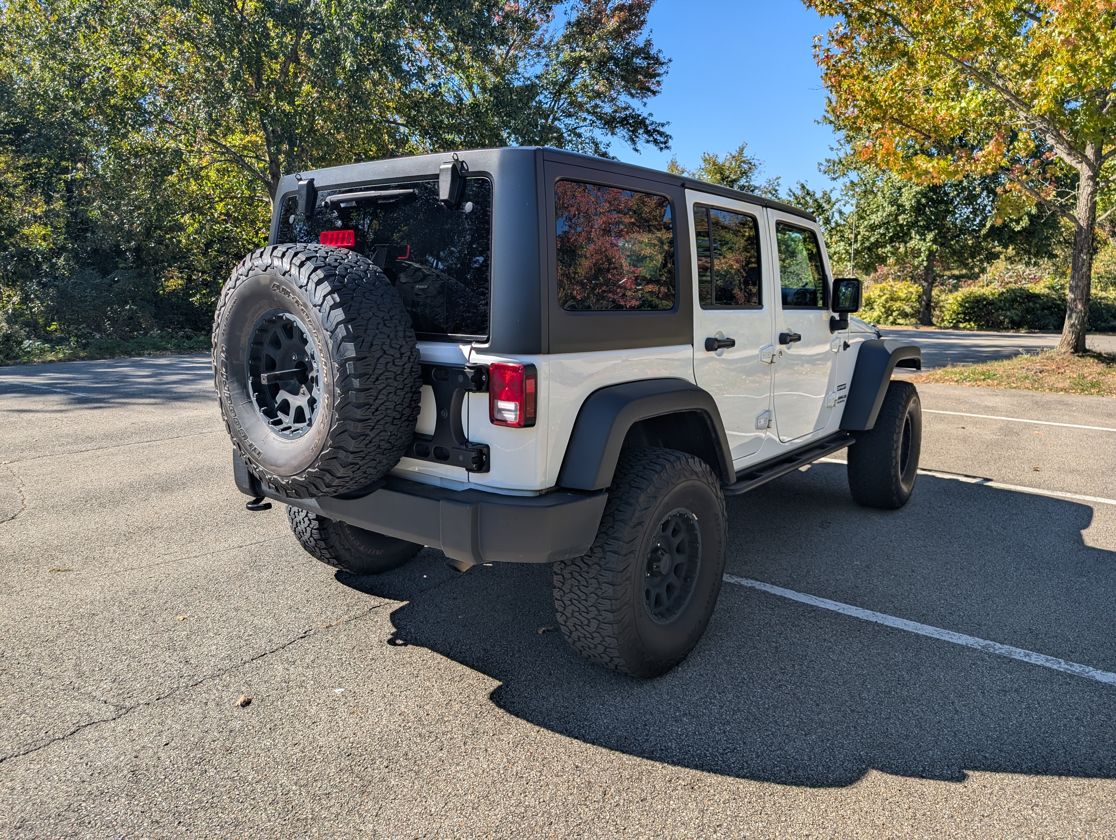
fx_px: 775
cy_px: 420
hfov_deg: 71.5
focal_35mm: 24
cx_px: 558
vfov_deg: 56.9
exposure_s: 1/638
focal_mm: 6.9
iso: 20
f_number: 1.68
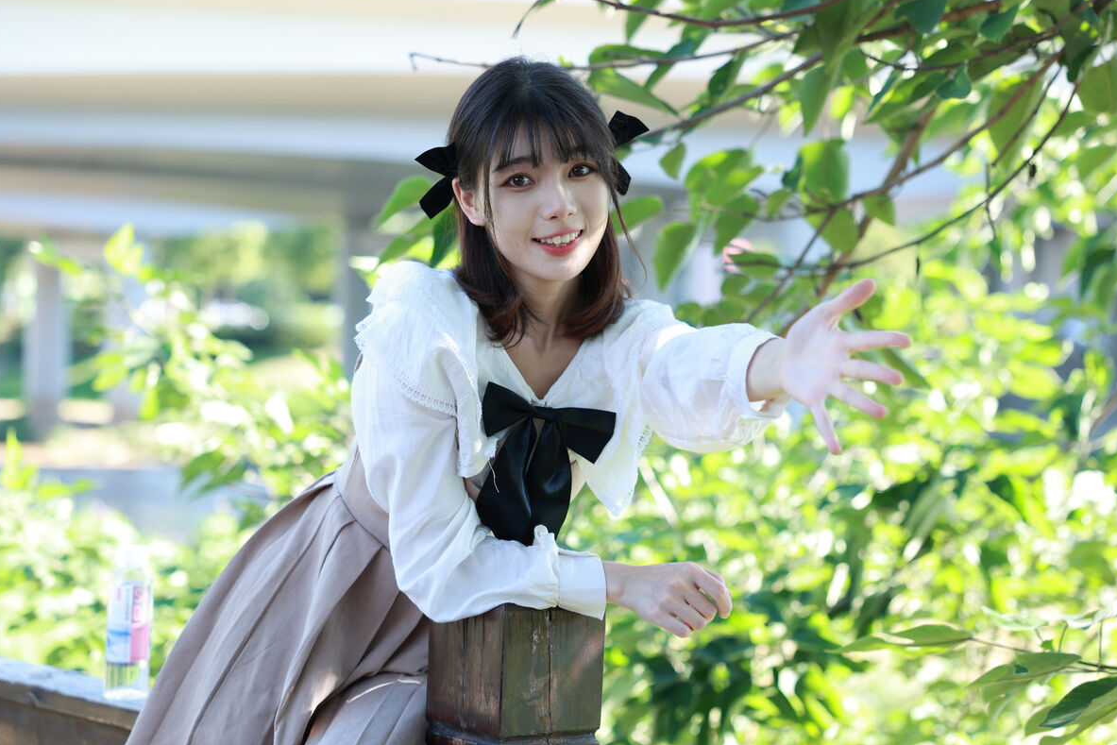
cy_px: 369
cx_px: 560
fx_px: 2203
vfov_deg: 19.2
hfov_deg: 28.5
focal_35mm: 71
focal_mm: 70
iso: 200
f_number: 2.8
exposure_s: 1/200
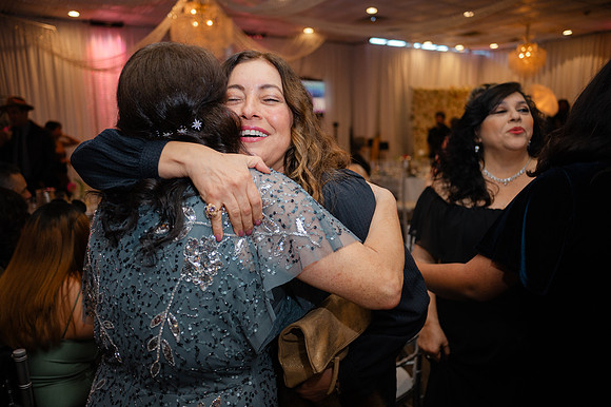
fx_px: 475
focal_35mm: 28
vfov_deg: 46.4
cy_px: 204
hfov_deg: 65.5
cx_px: 306
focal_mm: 28
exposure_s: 1/160
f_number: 2.8
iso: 400
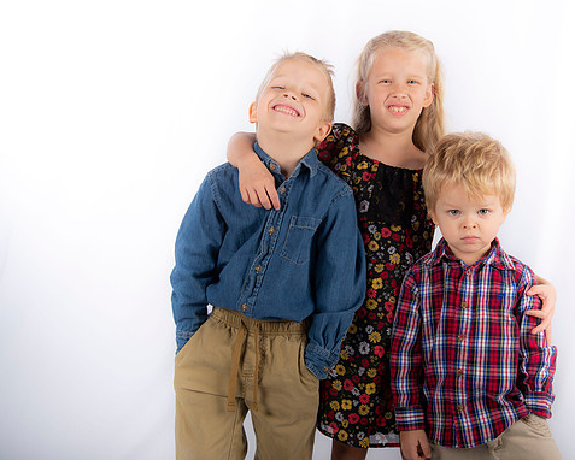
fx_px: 970
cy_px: 231
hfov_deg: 32.9
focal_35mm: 57
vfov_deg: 26.7
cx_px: 331
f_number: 5.6
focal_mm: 50
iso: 100
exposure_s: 1/200
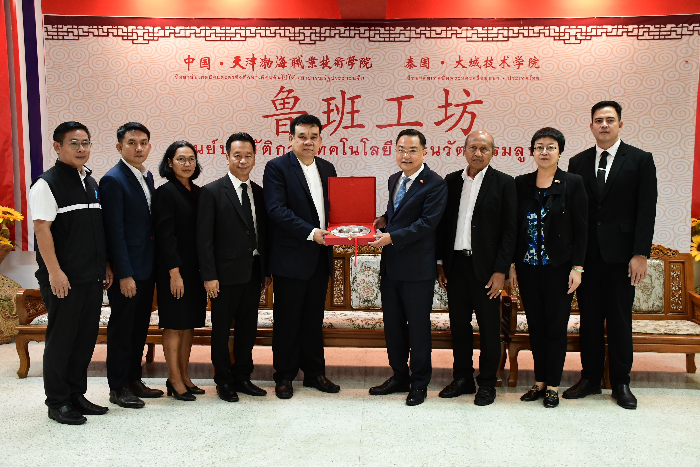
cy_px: 234
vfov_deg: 33.4
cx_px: 350
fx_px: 778
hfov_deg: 48.5
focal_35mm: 40
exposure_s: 1/40
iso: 2500
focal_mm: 27
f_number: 4.5
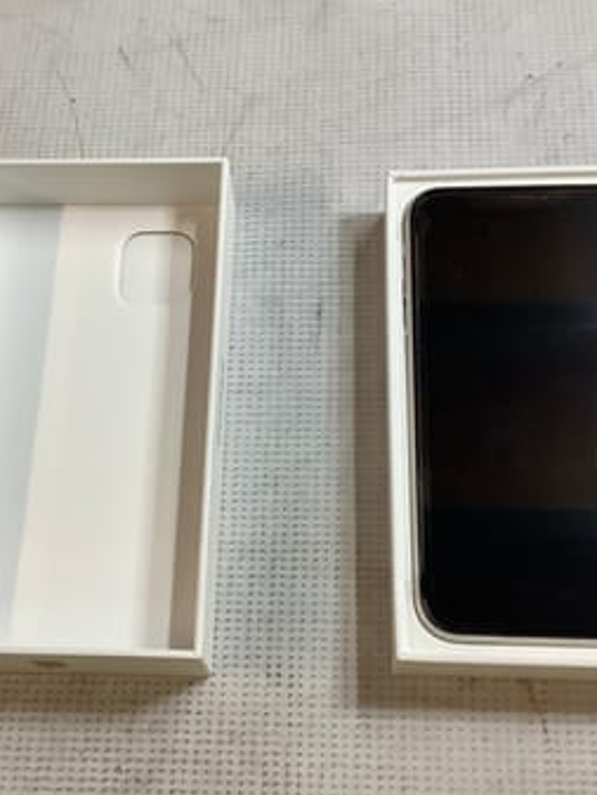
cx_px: 231
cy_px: 419
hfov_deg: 31.4
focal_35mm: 46
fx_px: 1057
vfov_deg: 41.2
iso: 80
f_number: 2.4
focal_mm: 3.3
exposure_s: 1/50
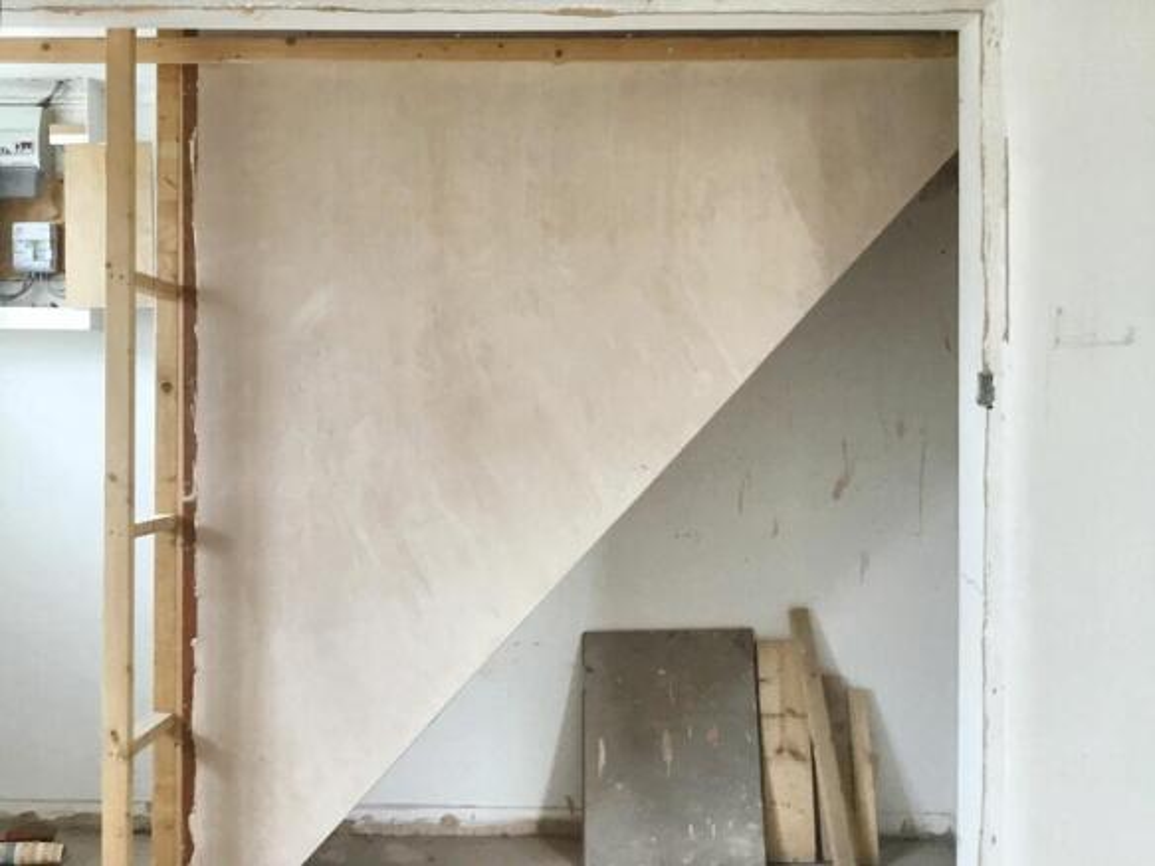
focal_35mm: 31
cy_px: 433
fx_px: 1034
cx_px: 578
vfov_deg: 45.4
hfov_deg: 58.4
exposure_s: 1/33
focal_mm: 3.3
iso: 100
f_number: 2.4
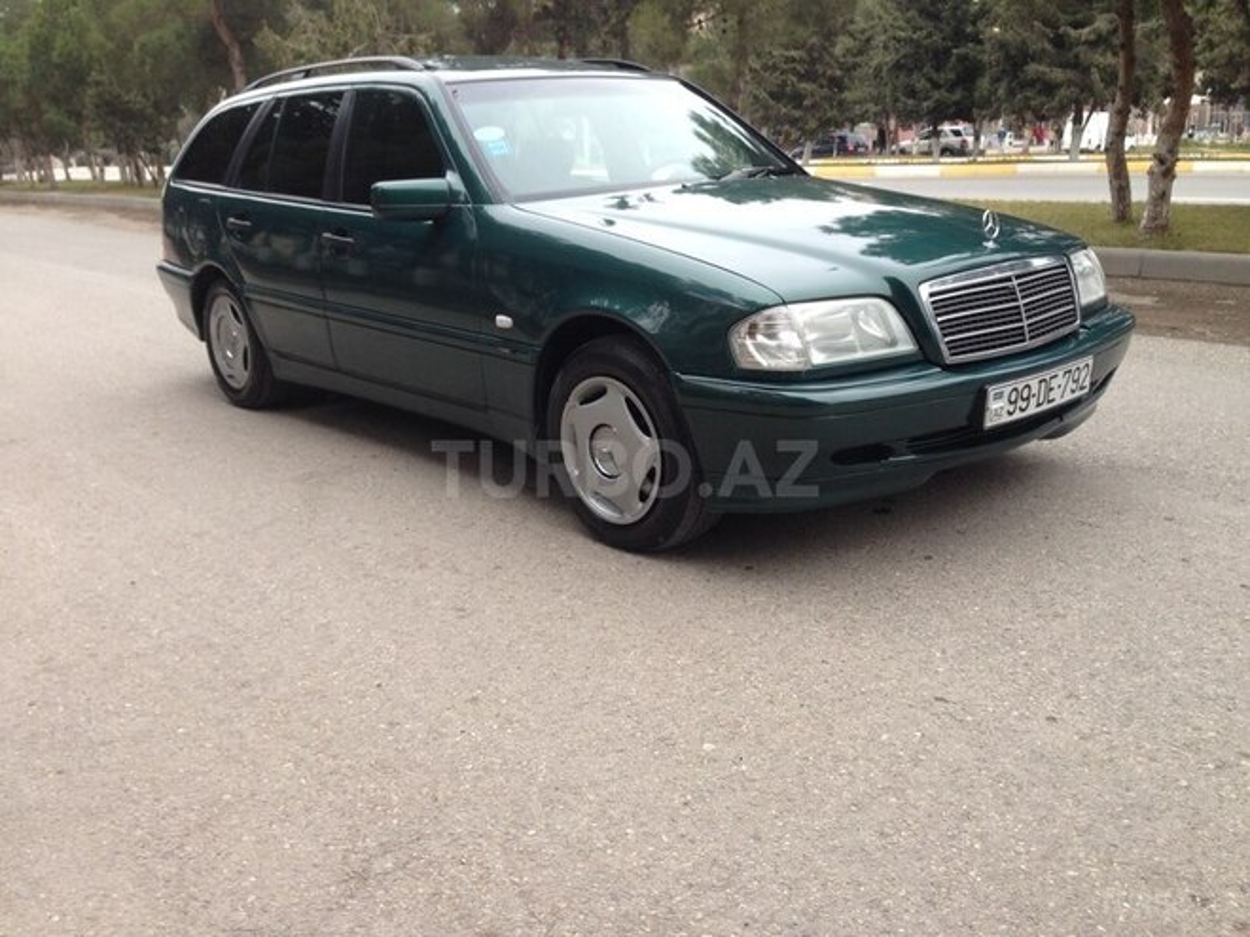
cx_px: 625
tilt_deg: -13.9
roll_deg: +1.8
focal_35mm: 33
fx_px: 1192
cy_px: 468
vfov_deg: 42.9
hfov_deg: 55.4
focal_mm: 4.12
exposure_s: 1/60
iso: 64
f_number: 2.4
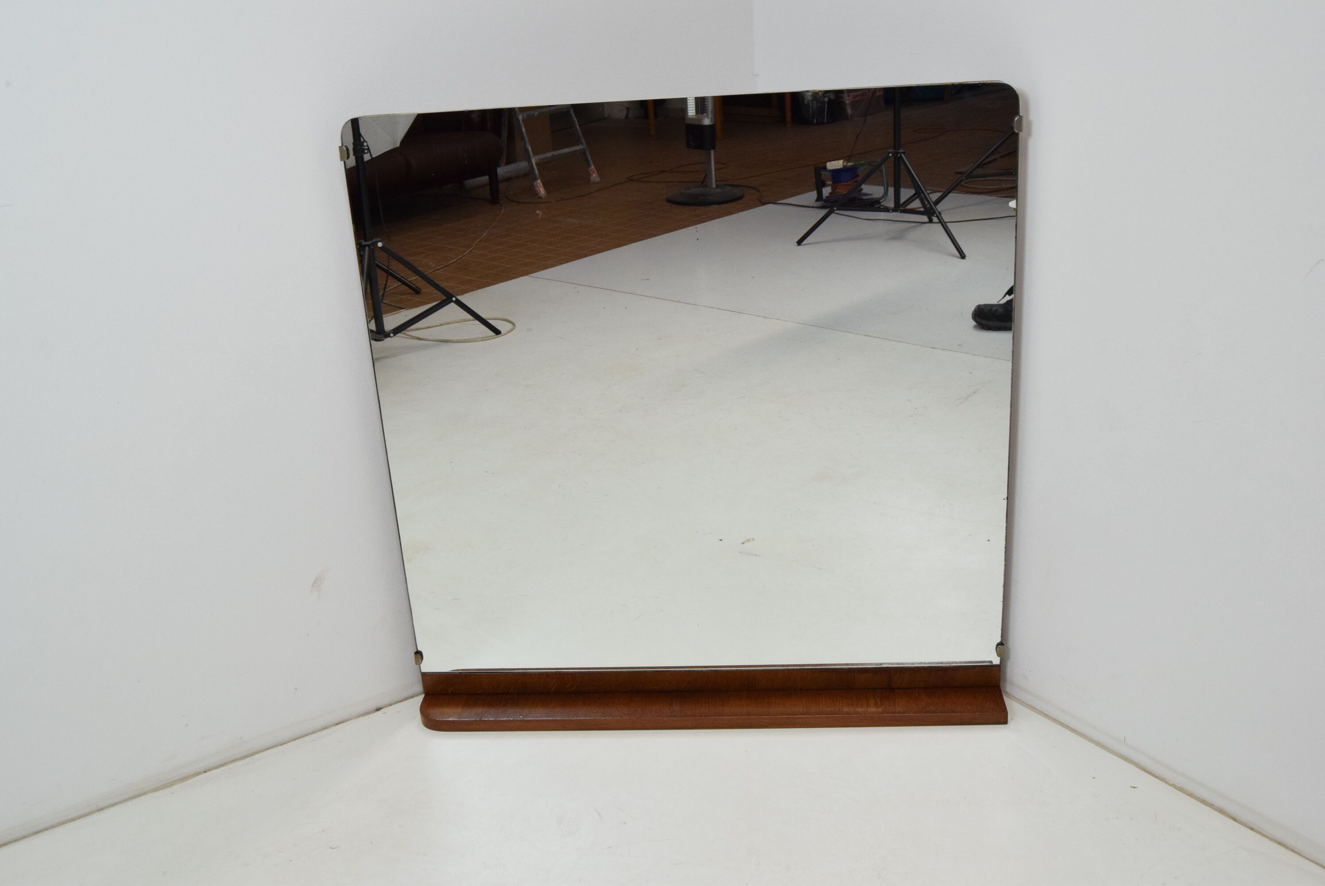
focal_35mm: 33
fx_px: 1215
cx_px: 662
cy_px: 443
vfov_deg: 40.0
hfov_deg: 57.2
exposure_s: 1/200
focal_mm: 22
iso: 1600
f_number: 7.1
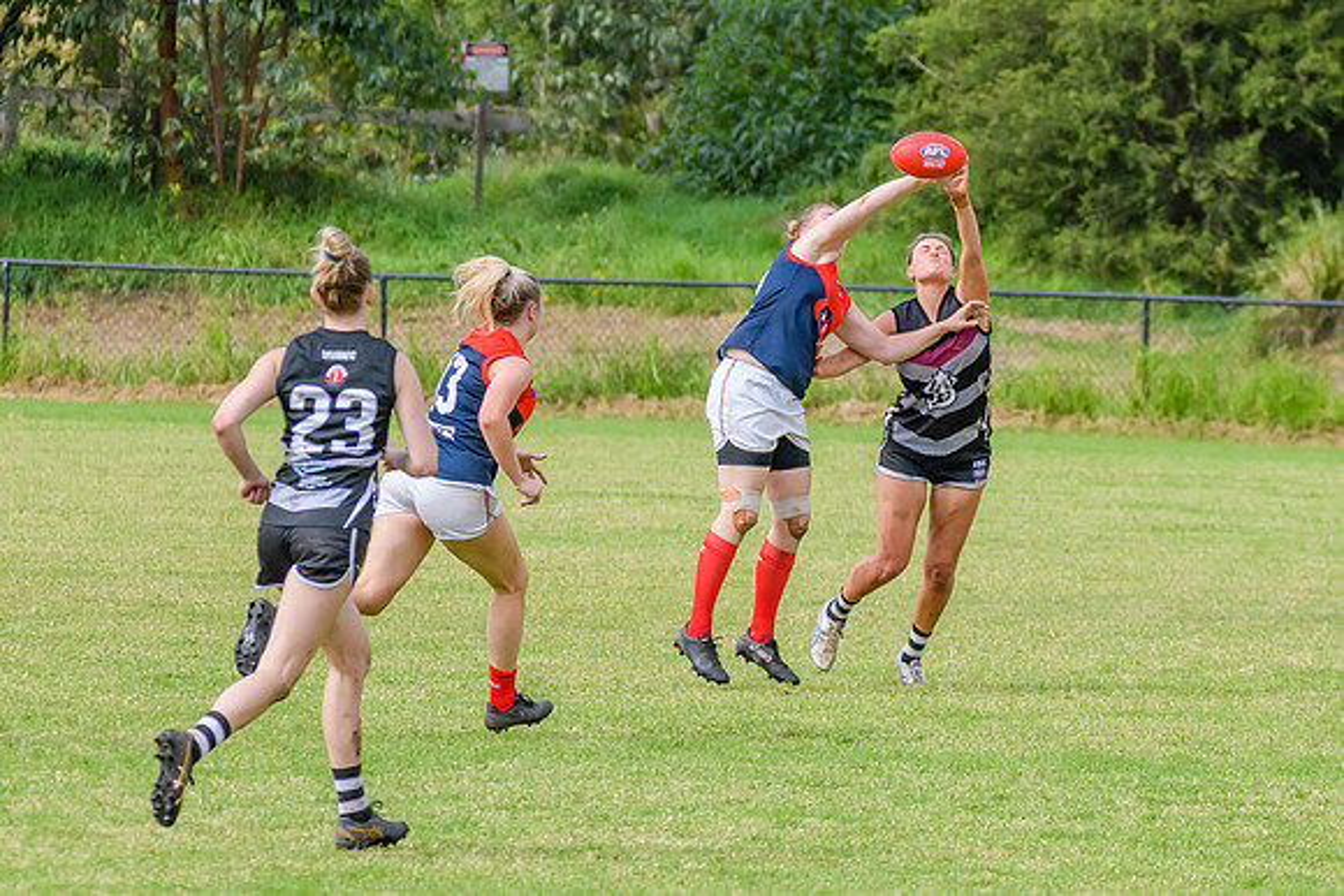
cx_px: 924
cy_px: 276
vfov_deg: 3.4
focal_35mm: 410
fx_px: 15292
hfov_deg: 5.0
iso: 800
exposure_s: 1/2000
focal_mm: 210
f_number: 6.3
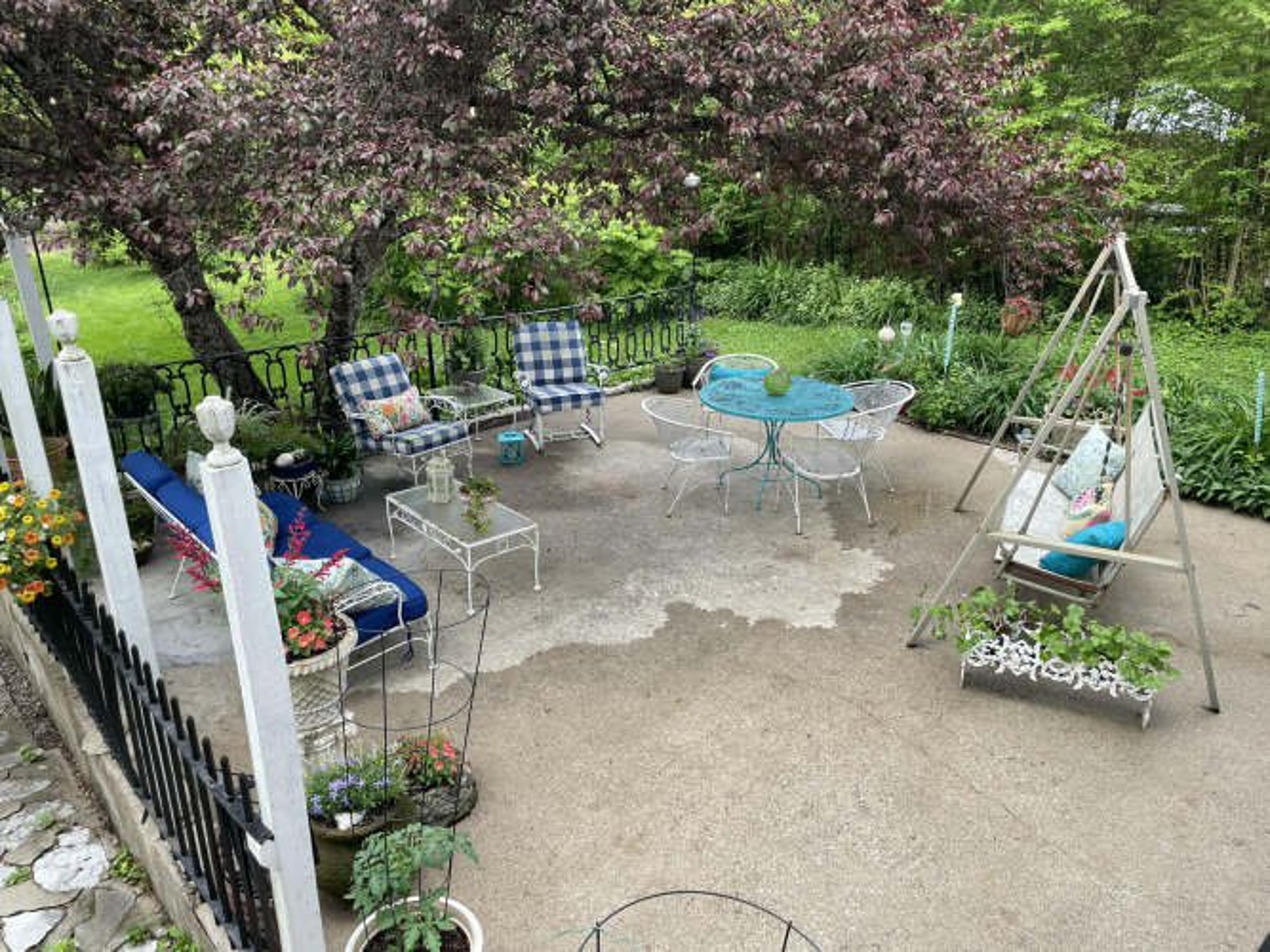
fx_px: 954
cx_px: 635
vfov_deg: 53.0
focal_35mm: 26
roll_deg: -0.5
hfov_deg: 67.3
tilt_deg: -21.7
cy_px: 476
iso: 50
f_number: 1.6
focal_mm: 4.2
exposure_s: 1/513
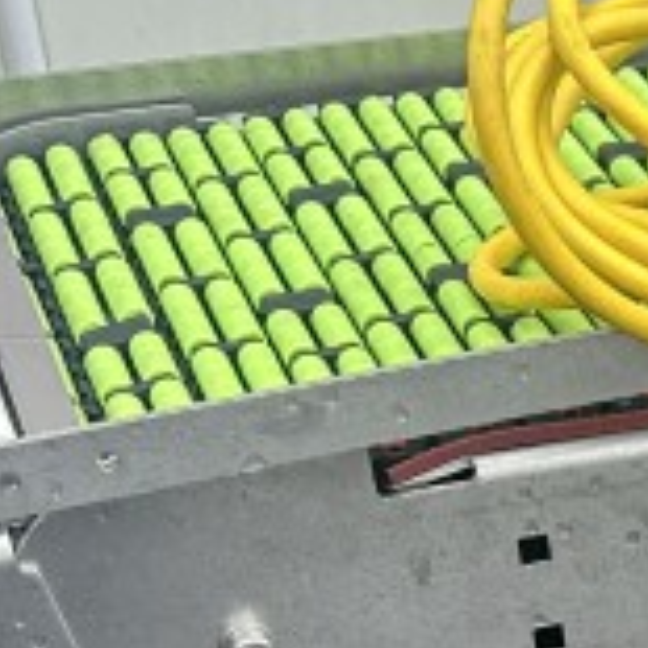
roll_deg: -4.7
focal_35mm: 140
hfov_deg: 10.9
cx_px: 1467
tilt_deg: -38.7
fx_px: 2965
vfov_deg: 11.9
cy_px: 991
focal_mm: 6.86
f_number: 1.78
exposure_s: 1/1144
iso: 80
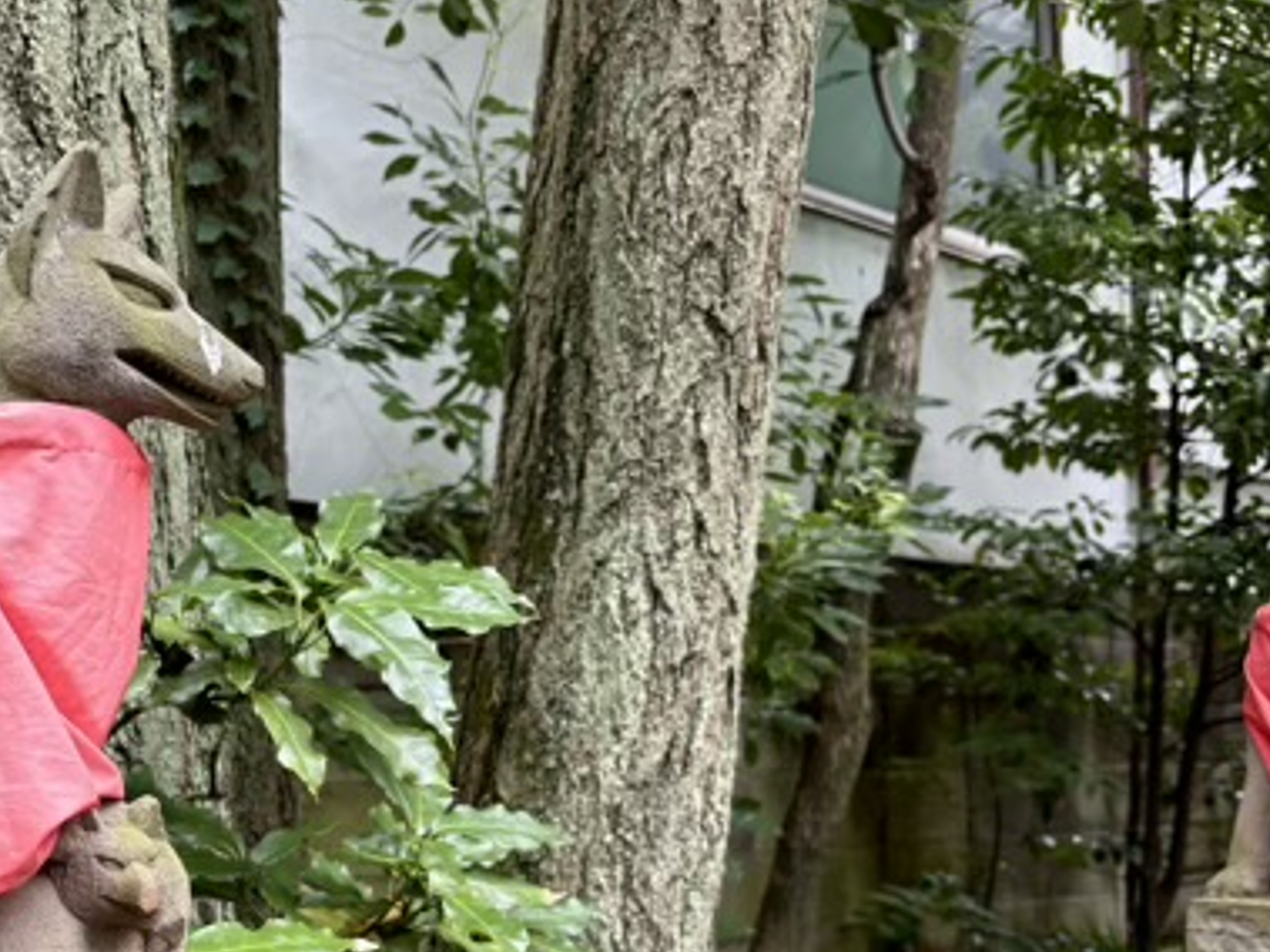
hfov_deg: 39.3
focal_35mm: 48
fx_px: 1760
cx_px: 459
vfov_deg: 29.4
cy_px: 789
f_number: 1.6
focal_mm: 5.96
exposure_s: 1/121
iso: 64
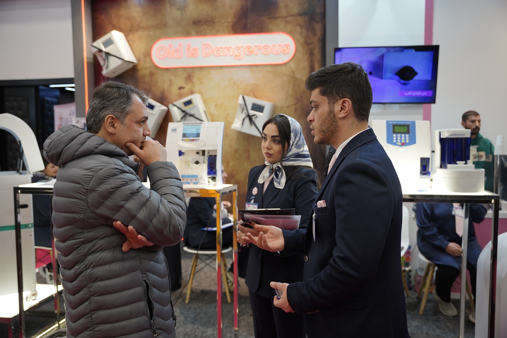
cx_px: 254
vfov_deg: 41.6
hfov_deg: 59.3
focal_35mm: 32
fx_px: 445
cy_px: 169
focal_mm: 31.6
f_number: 2.8
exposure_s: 1/160
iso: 400
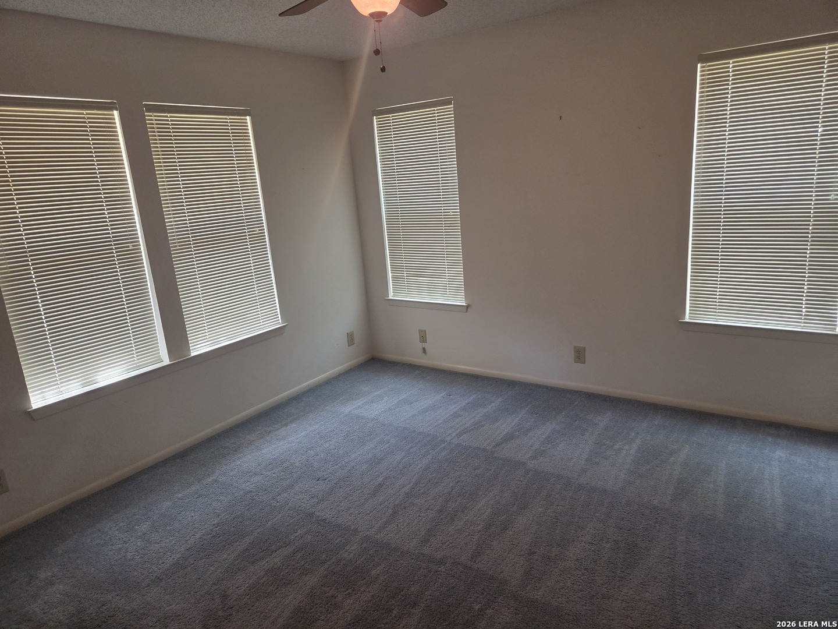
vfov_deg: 58.9
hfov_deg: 73.9
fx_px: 557
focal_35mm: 23
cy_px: 314
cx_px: 419
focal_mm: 5.4
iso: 1000
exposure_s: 1/120
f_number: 1.8
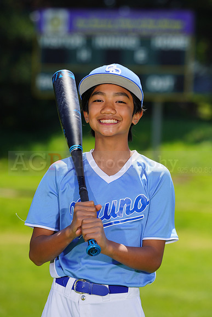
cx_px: 106
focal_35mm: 285
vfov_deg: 7.2
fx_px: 2516
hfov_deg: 4.8
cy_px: 158
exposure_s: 1/250
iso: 100
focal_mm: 285
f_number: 8
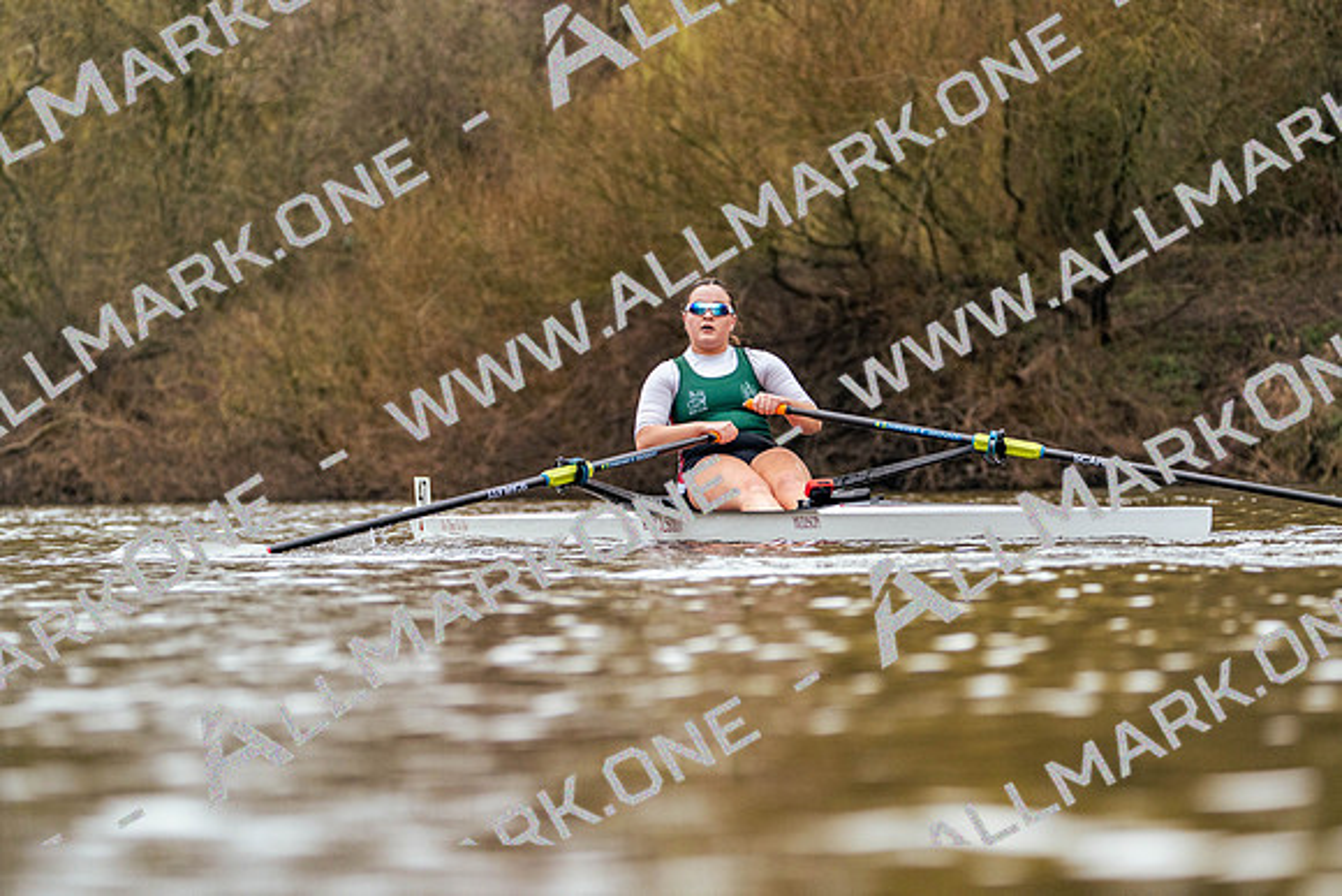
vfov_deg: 5.8
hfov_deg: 8.6
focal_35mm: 239
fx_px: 8911
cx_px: 671
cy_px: 448
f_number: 6.3
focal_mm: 239
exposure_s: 1/2000
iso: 2000
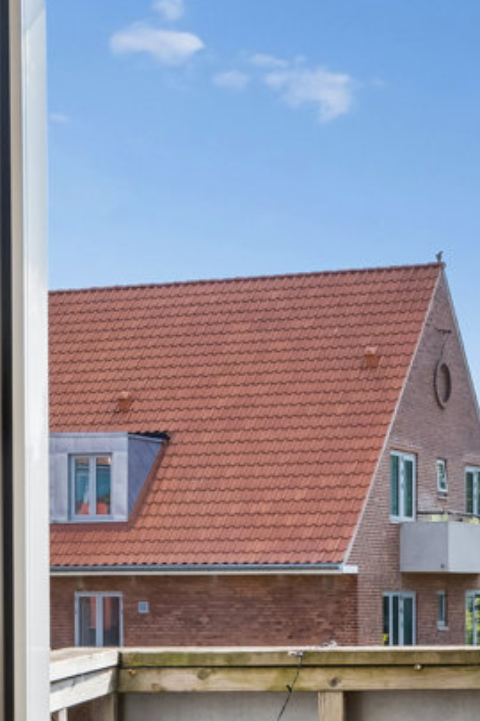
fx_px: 1644
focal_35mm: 82
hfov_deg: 16.3
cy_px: 657
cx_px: 469
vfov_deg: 24.0
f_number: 8
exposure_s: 1/100
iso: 200
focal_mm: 18.5
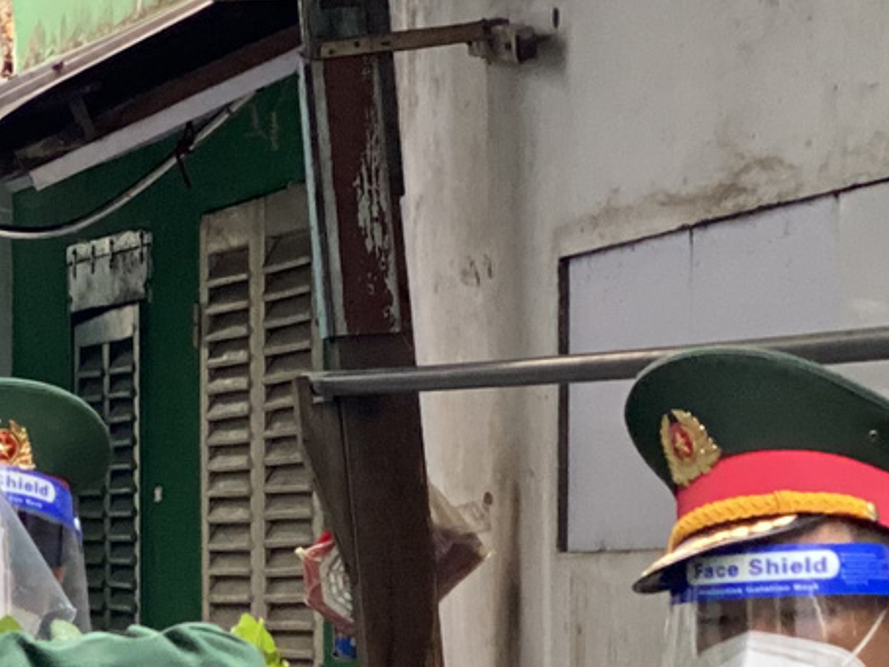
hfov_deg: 8.6
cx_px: 12
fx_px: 5884
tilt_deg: -4.0
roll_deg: -0.4
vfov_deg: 6.4
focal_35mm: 229
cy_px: 896
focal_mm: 6
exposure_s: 1/103
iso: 250
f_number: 2
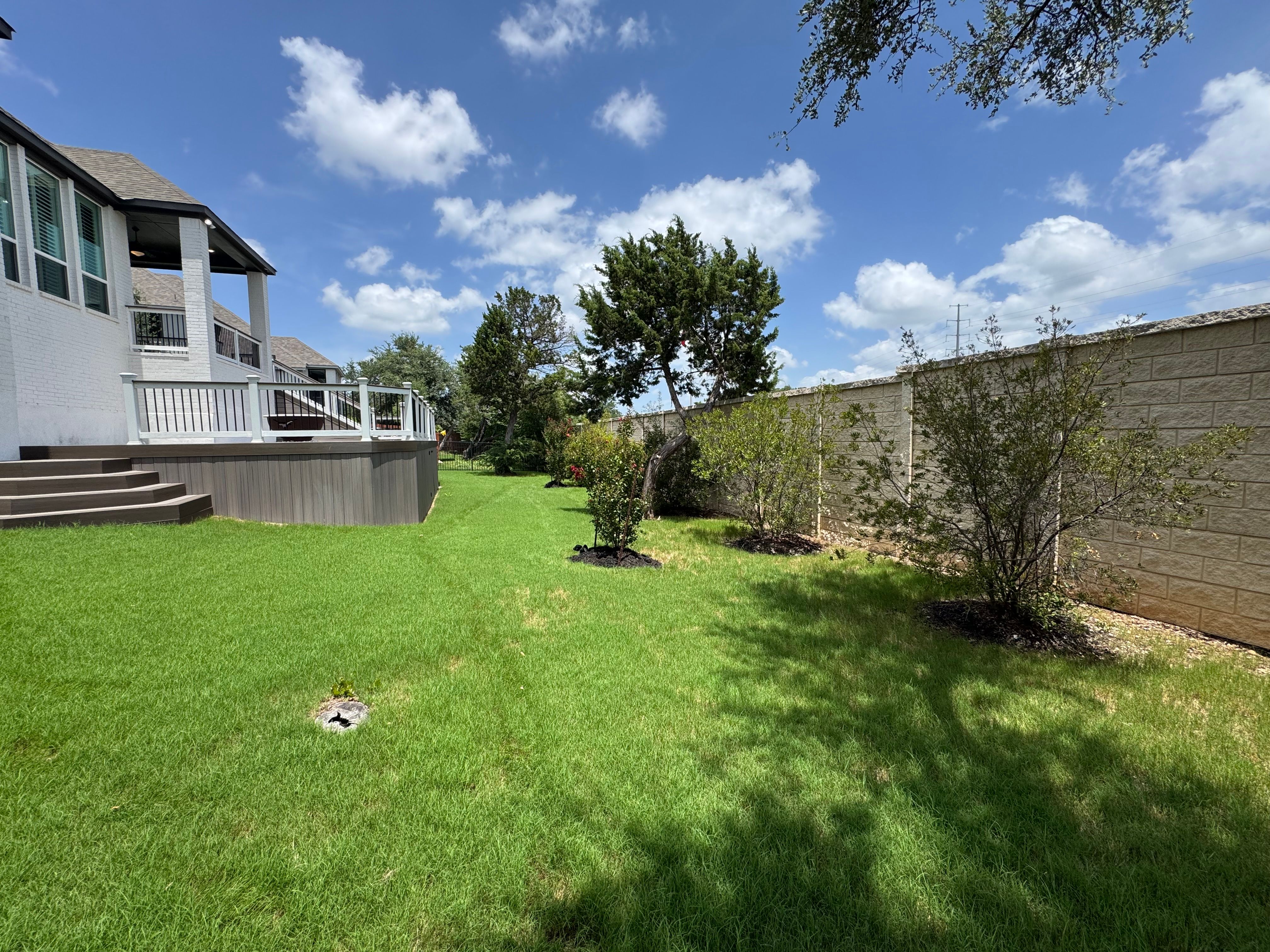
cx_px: 635
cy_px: 476
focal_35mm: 14
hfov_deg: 102.1
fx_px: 514
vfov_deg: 85.7
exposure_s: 1/1178
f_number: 2.2
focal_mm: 2.22
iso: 40
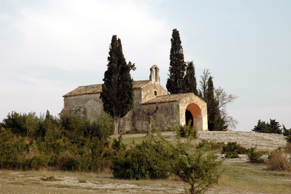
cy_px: 97
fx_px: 848
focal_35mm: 105
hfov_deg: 19.5
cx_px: 146
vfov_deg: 13.0
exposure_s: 1/320
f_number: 9
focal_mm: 70
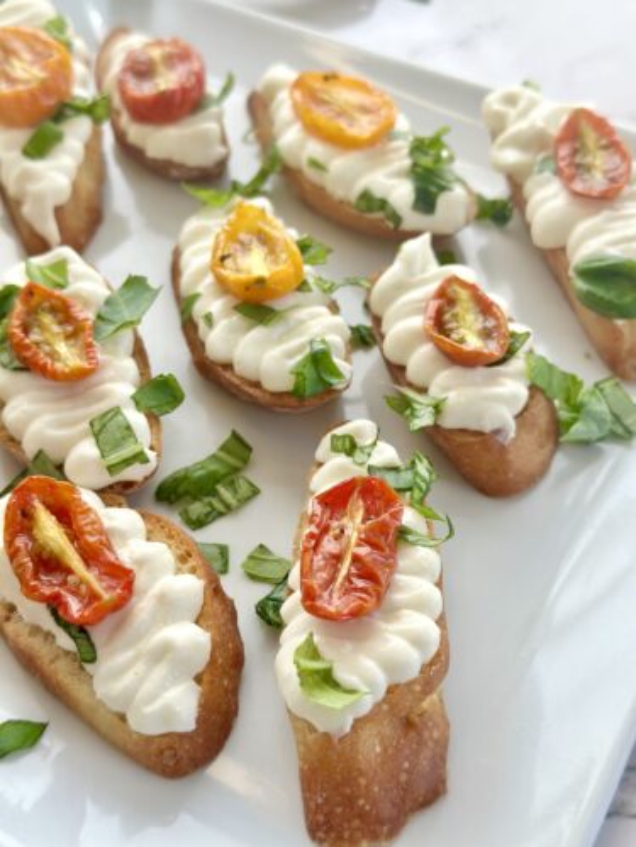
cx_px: 318
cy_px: 424
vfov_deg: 39.7
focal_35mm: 48
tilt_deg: -52.4
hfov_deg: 30.3
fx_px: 1176
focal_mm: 6.86
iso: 80
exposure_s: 1/549
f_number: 1.78
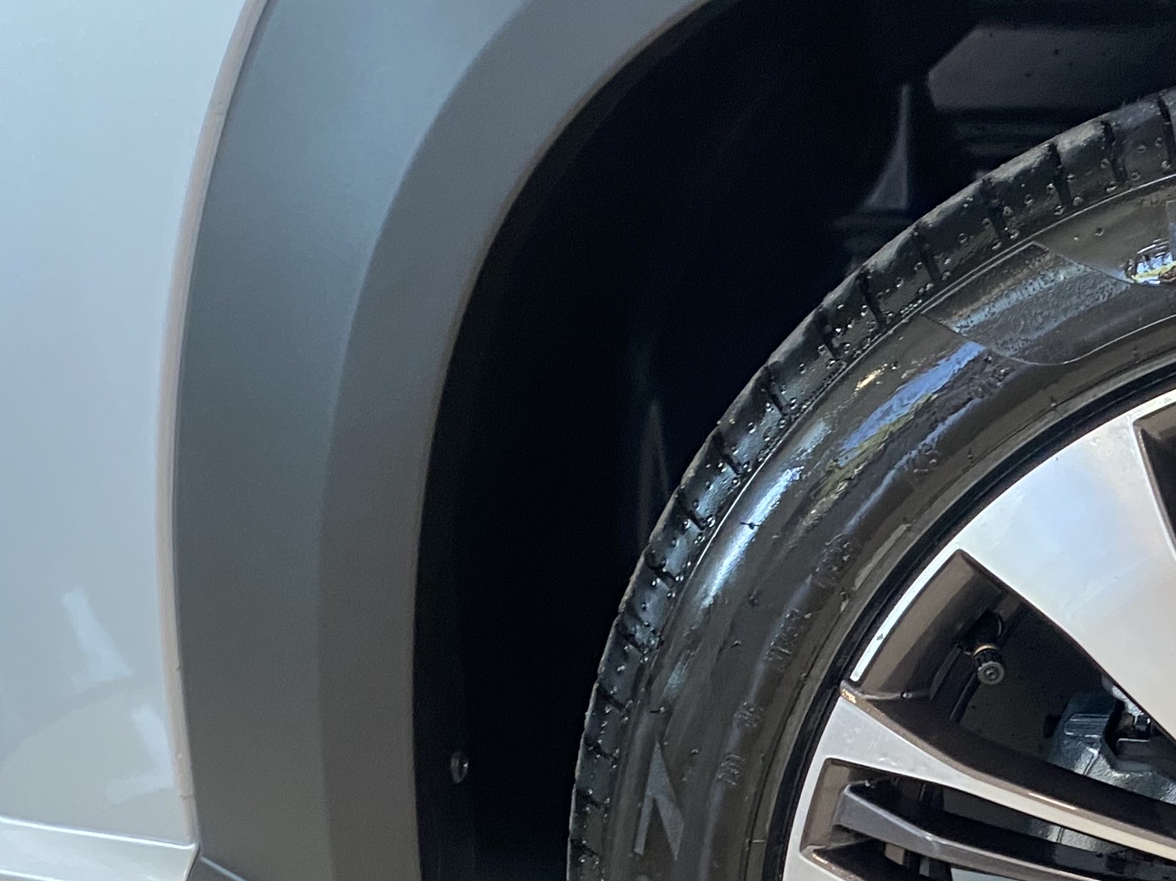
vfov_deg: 21.7
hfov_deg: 26.6
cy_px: 681
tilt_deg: -17.4
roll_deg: -2.2
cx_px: 1301
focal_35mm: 67
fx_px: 2276
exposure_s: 1/60
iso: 200
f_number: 1.8
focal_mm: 4.25
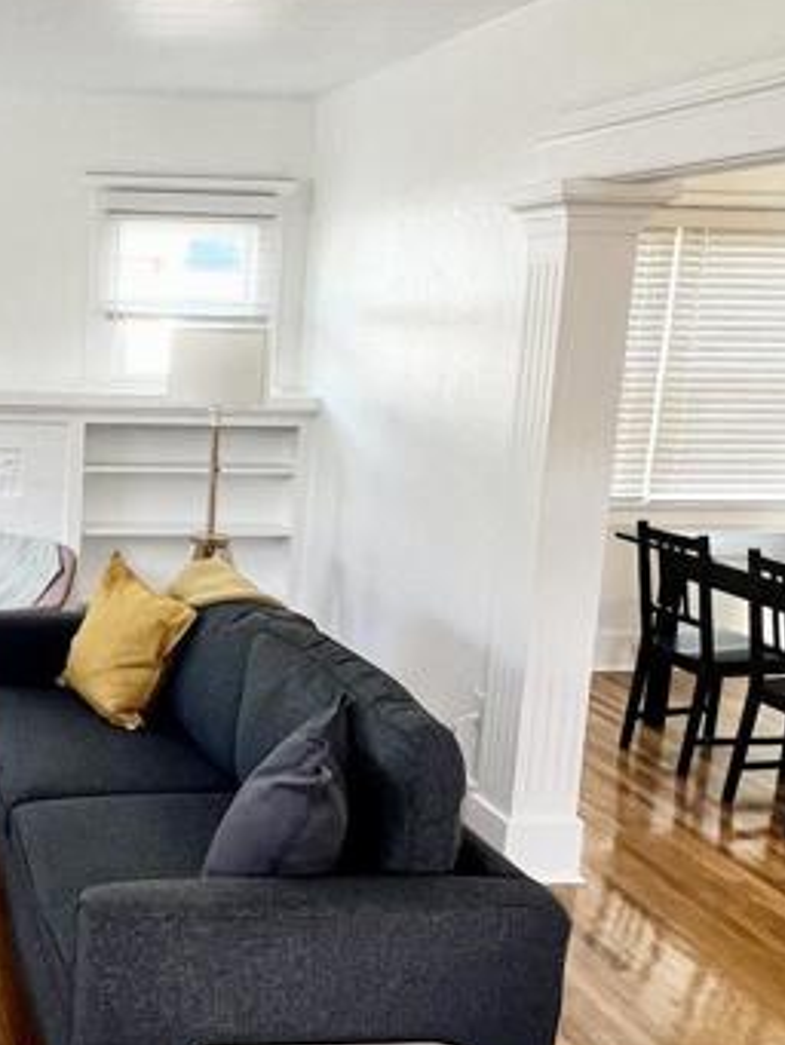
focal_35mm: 39
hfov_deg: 33.1
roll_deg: -1.5
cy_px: 545
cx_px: -37
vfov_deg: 47.8
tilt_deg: -10.1
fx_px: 1178
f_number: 1.8
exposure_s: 1/99
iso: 160
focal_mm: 1.57
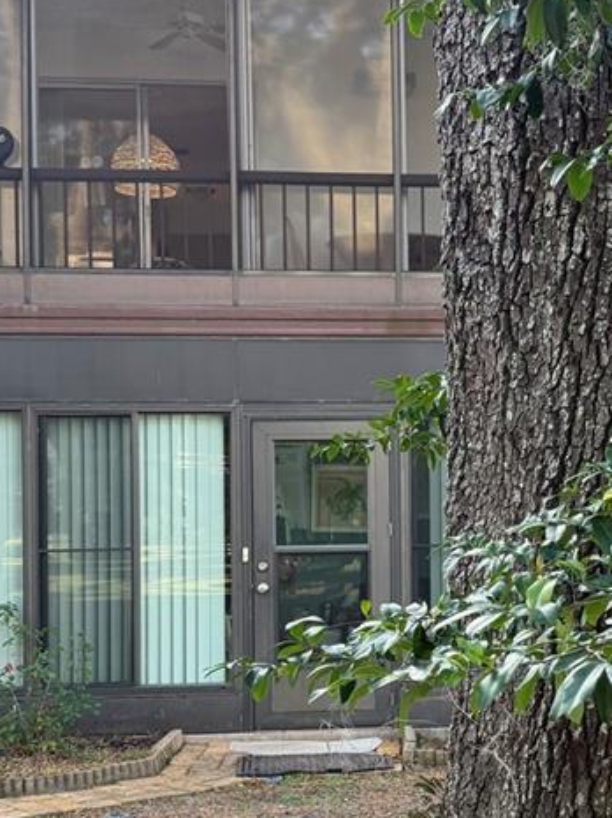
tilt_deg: +0.9
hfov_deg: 23.2
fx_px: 1464
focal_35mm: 62
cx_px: 517
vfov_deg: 31.1
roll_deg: +0.6
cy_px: 496
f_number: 1.78
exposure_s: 1/148
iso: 100
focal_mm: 6.76
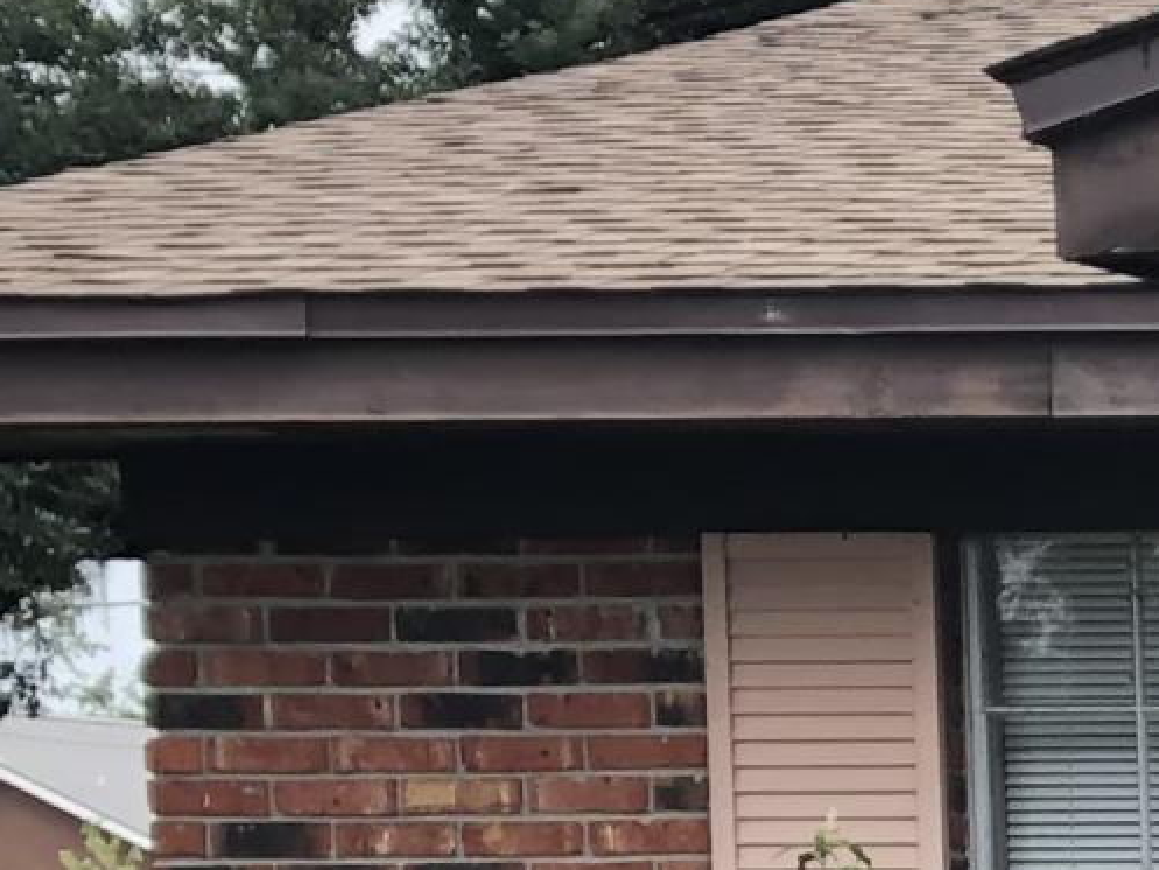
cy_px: 1397
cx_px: 3085
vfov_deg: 8.5
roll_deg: +0.3
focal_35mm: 169
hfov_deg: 9.8
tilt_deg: -4.7
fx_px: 5660
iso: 20
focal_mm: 3.99
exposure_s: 1/220
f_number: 1.8
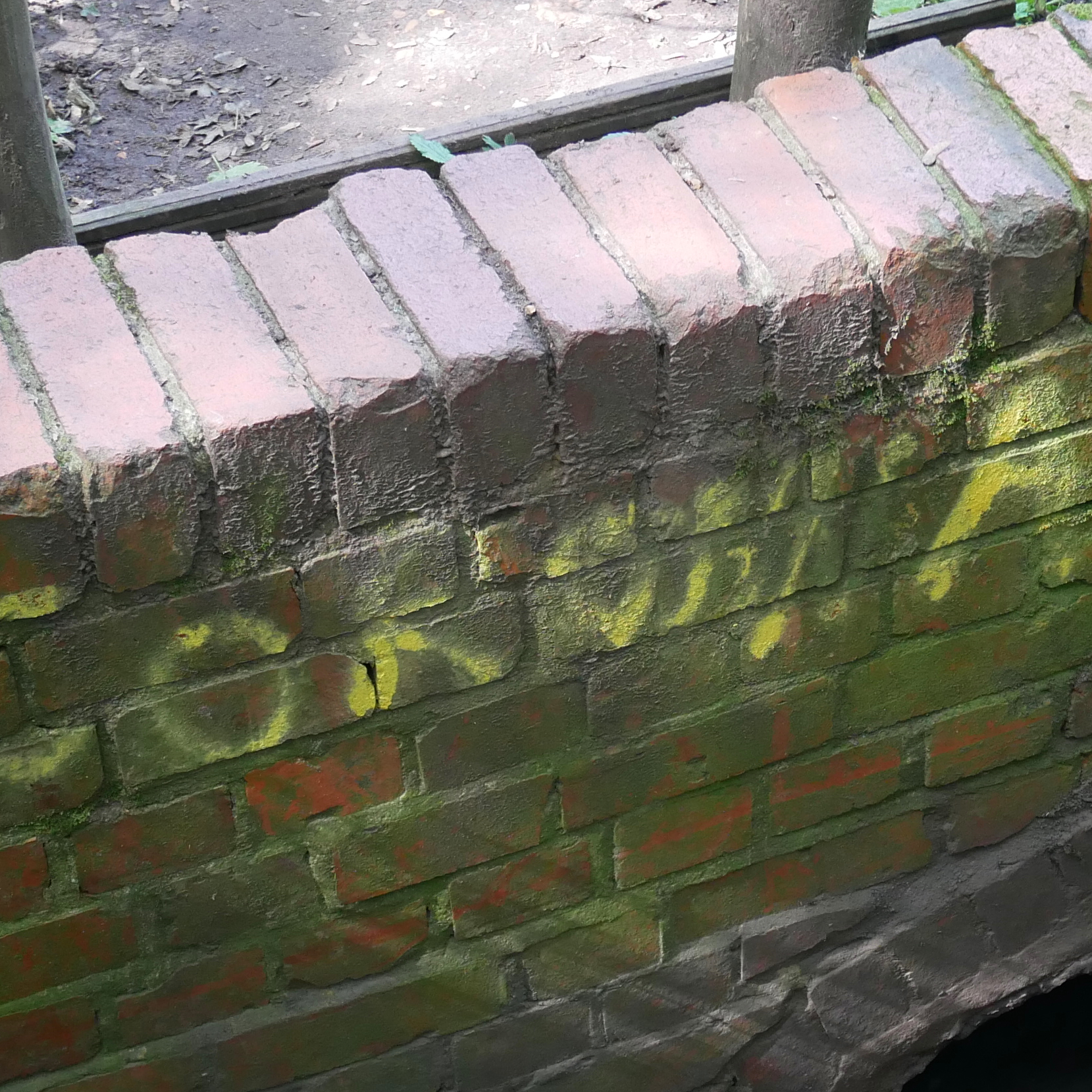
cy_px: 719
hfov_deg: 18.5
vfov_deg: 18.6
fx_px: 3319
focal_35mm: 93
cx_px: 855
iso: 640
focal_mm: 19
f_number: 4.3
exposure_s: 1/60
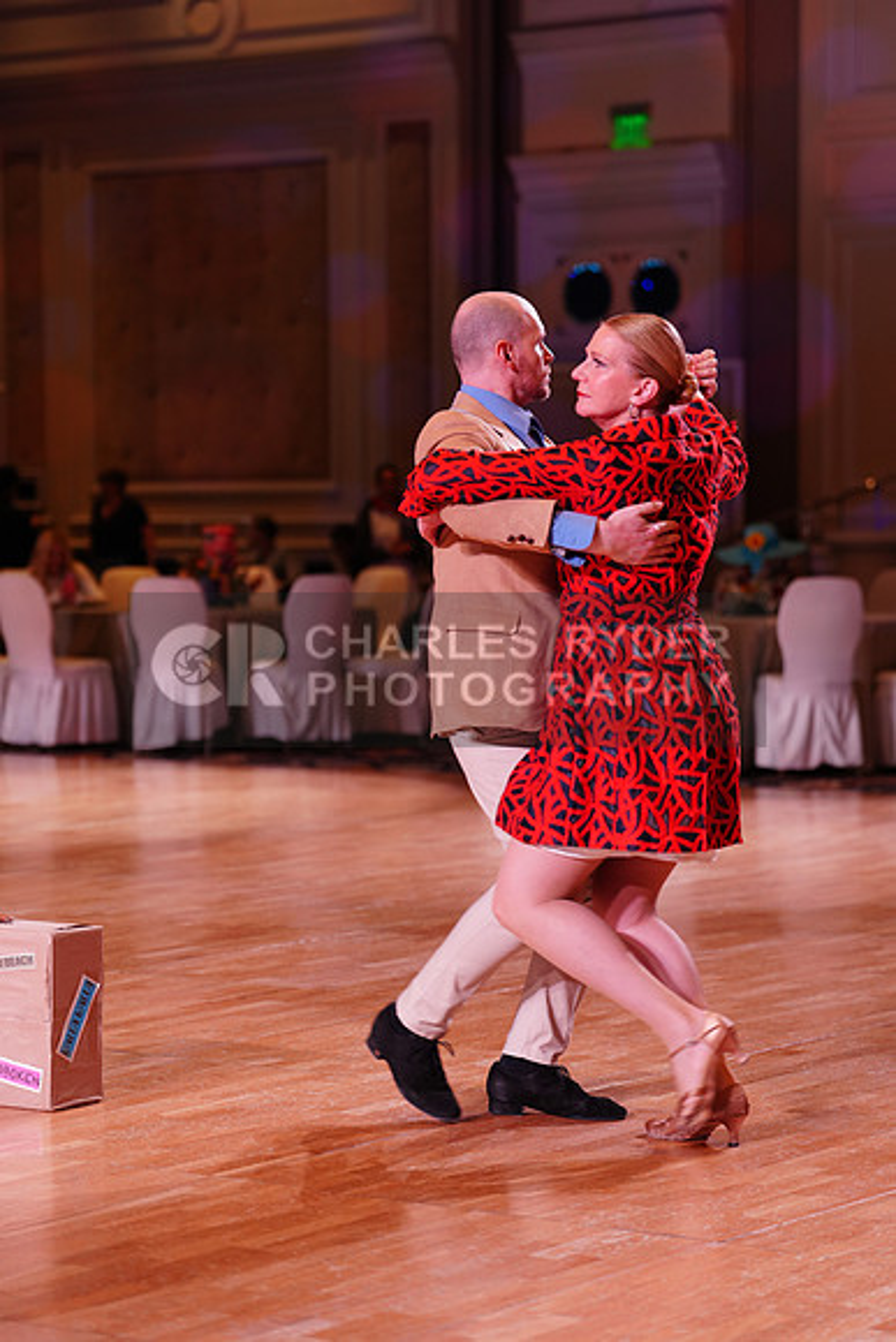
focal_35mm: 97
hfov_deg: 14.1
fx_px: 3619
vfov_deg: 21.0
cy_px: 671
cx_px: 448
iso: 640
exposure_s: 1/250
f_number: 2.8
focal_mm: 97
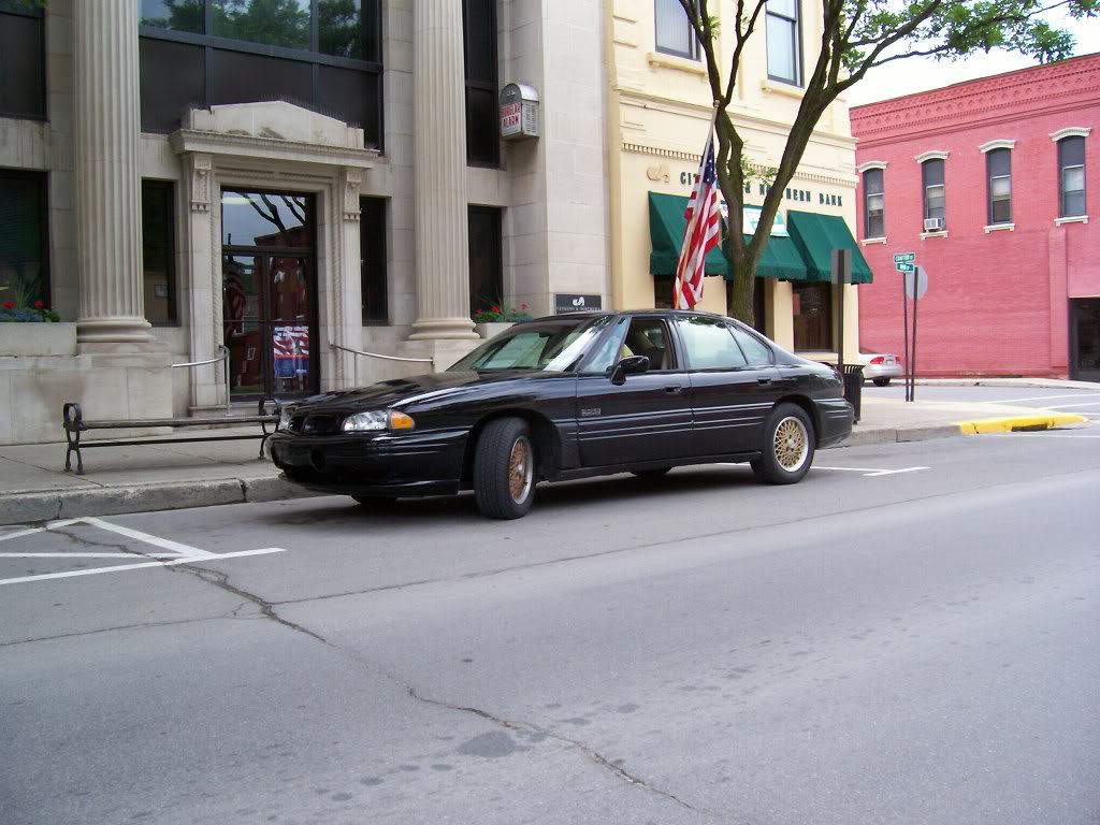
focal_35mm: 34
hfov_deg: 54.0
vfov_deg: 41.8
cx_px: 550
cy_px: 412
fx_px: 1080
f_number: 2.7
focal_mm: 5.6
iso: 80
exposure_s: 1/249
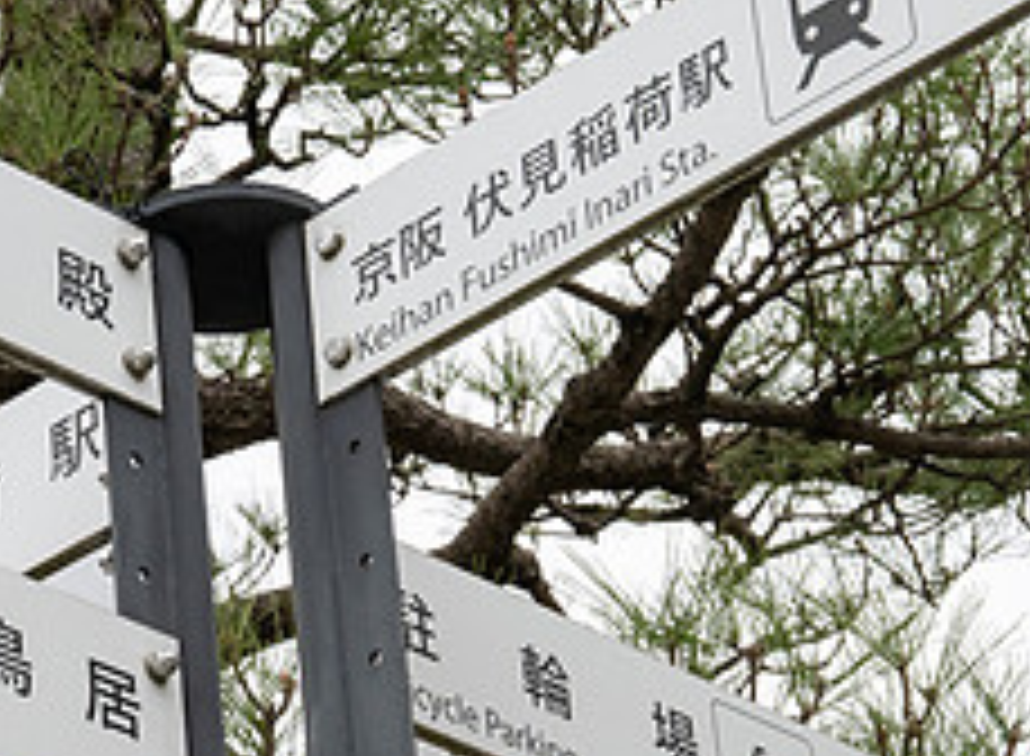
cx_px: 399
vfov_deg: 9.0
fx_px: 4783
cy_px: 739
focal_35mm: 162
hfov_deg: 12.3
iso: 400
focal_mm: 46
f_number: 8
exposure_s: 1/500
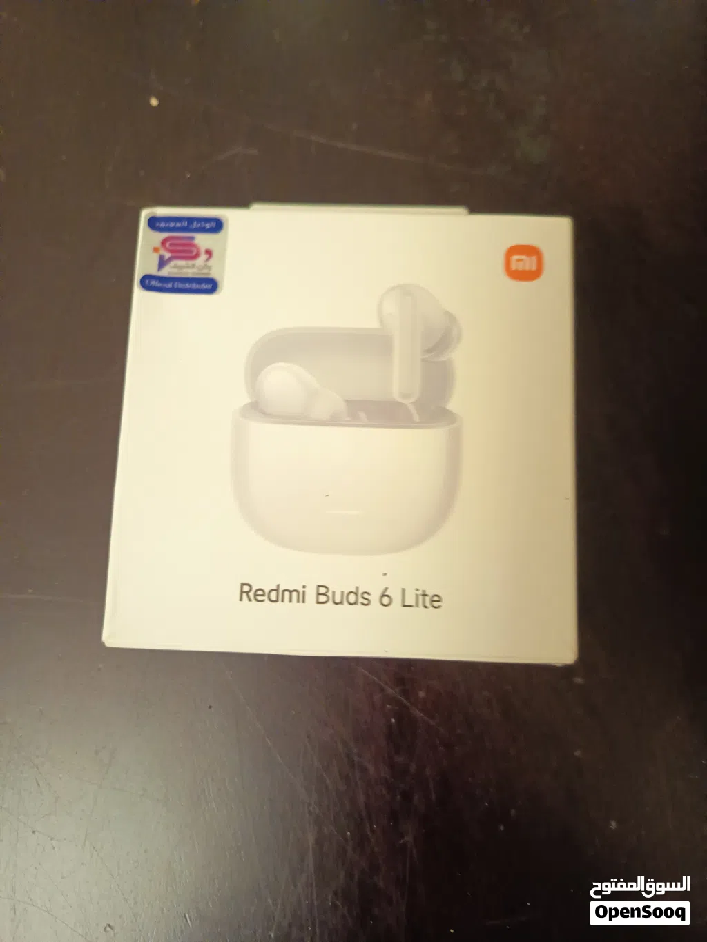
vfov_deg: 71.6
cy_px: 471
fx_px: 653
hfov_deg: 56.8
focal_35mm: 24
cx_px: 354
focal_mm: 5.24
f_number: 1.7
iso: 1529
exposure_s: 1/20
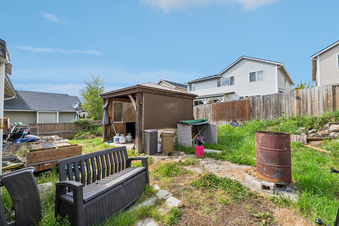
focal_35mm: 15
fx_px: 141
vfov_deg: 77.3
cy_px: 113
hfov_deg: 100.4
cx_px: 170
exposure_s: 1/200
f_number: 9
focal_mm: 10
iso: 250
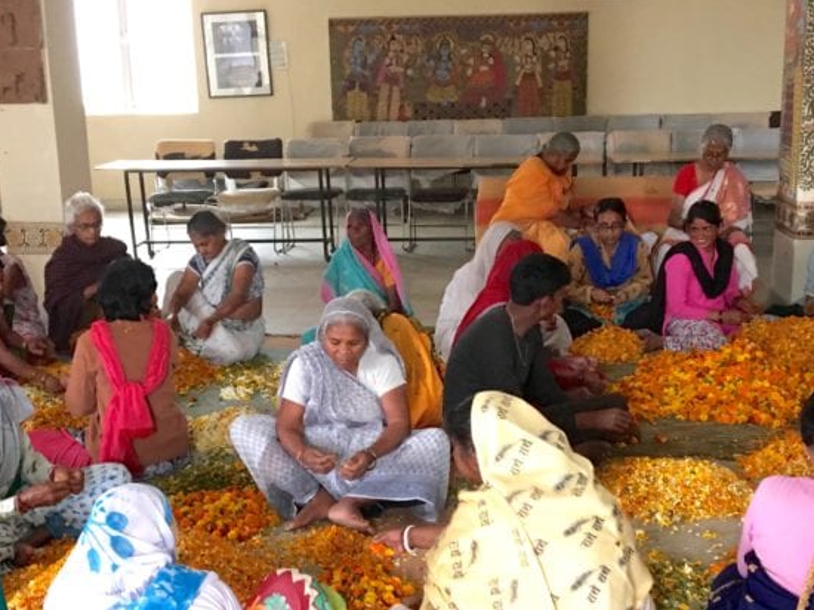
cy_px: 397
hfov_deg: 35.6
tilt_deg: -15.8
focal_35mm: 54
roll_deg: +0.5
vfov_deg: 26.9
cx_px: 411
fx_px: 1269
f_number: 2.2
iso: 200
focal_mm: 4.15
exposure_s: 1/25
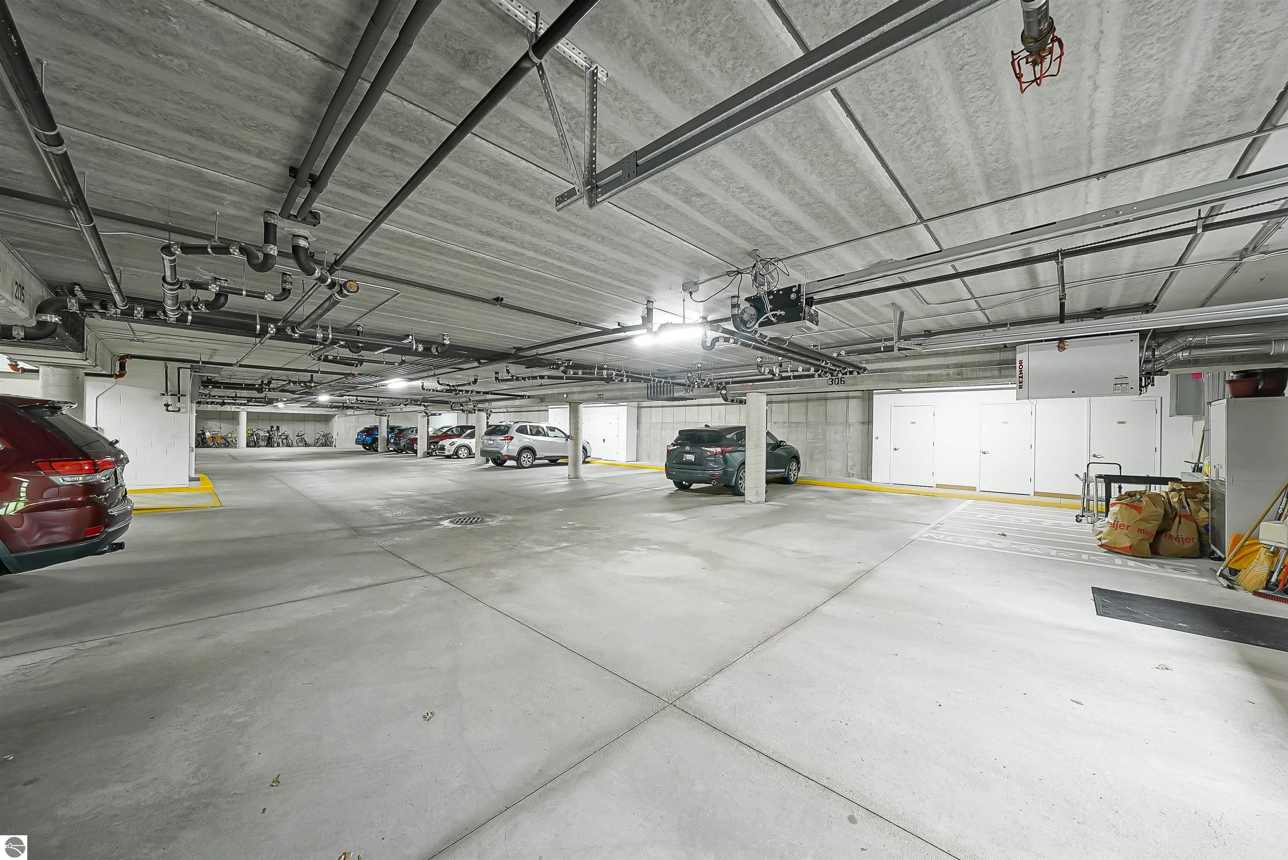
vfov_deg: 90.1
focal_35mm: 12
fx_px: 429
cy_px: 430
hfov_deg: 112.6
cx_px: 644
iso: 2000
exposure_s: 3.2
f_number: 10
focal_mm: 12
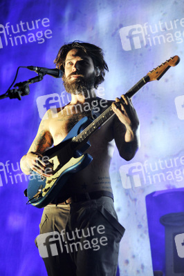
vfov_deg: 23.7
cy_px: 138
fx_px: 660
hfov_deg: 15.9
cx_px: 92
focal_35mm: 86
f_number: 2.8
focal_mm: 86
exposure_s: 1/160
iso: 1250
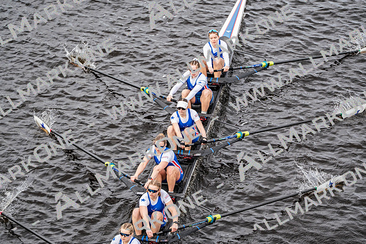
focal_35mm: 197
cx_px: 183
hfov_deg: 10.4
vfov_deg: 7.0
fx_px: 2003
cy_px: 122
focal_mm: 197
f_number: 2.8
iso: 400
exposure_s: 1/2000
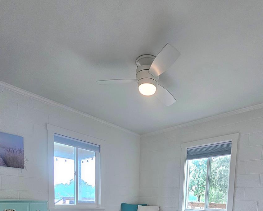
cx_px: 153
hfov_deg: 72.1
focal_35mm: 23
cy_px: 219
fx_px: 179
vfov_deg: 48.2
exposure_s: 1/60.2
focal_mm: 2.2
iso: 100
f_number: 2.2
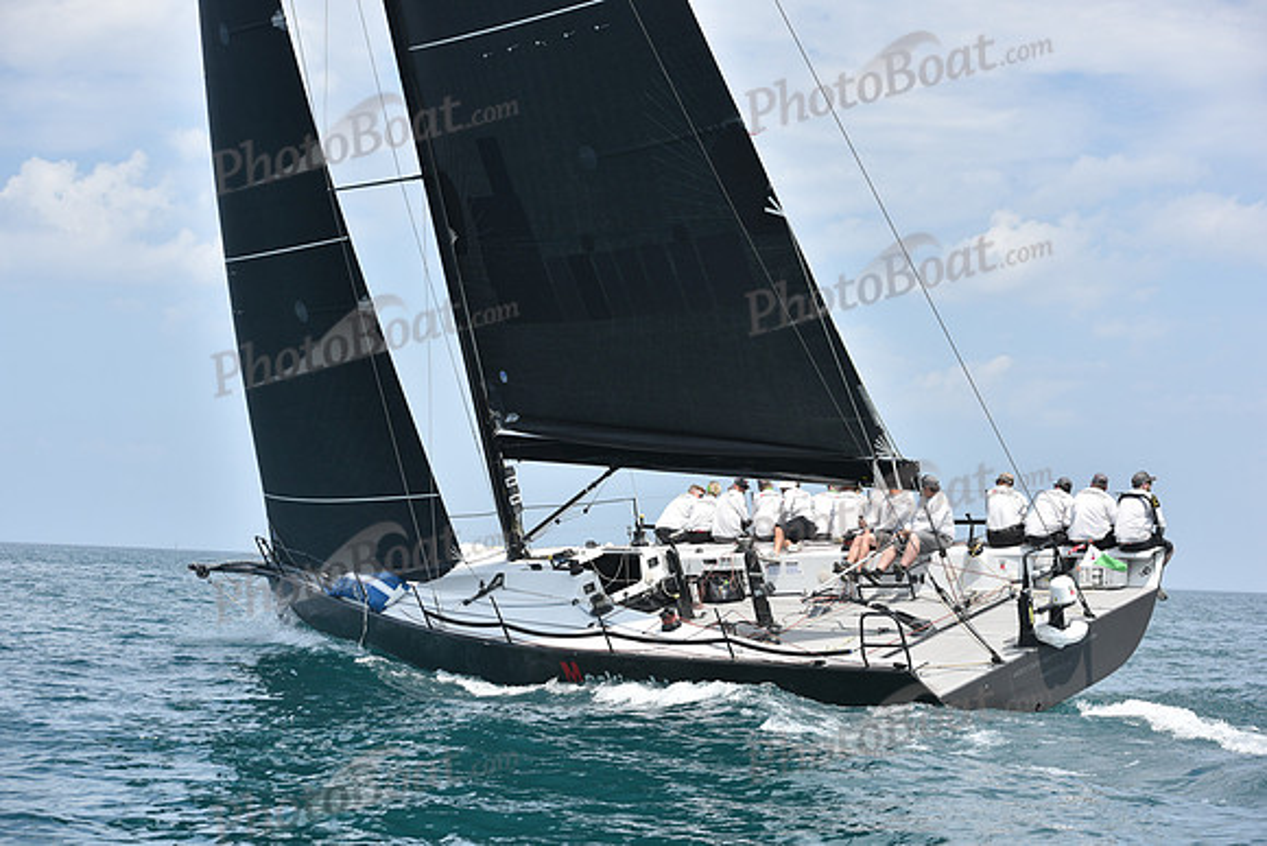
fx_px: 2464
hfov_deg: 28.8
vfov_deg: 19.5
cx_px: 634
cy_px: 423
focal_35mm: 70
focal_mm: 70
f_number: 5.6
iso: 250
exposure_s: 1/1250
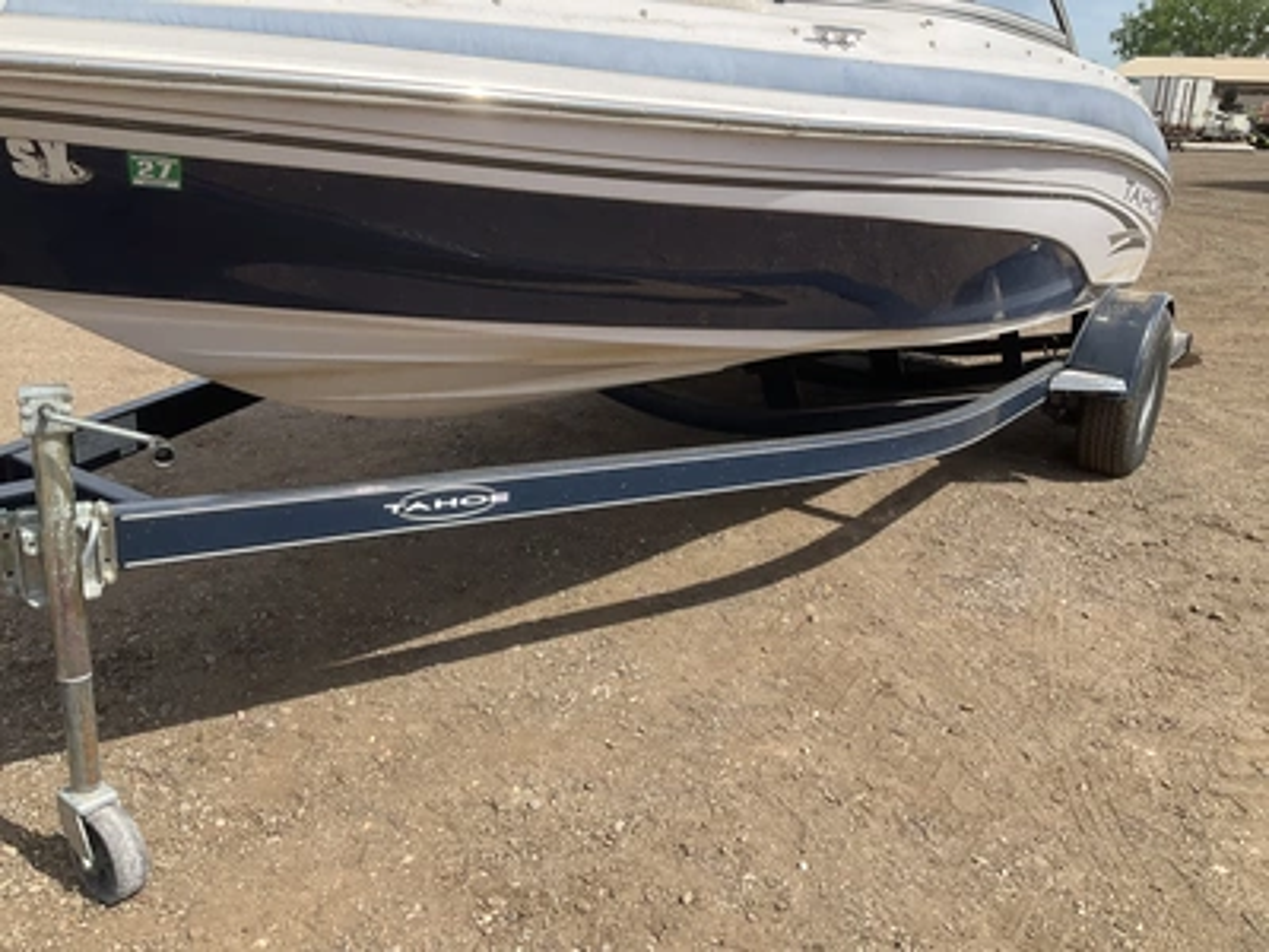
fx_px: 1063
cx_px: 634
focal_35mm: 29
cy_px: 476
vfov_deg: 48.2
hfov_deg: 61.7
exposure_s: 1/929
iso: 25
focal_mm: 3
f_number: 1.8
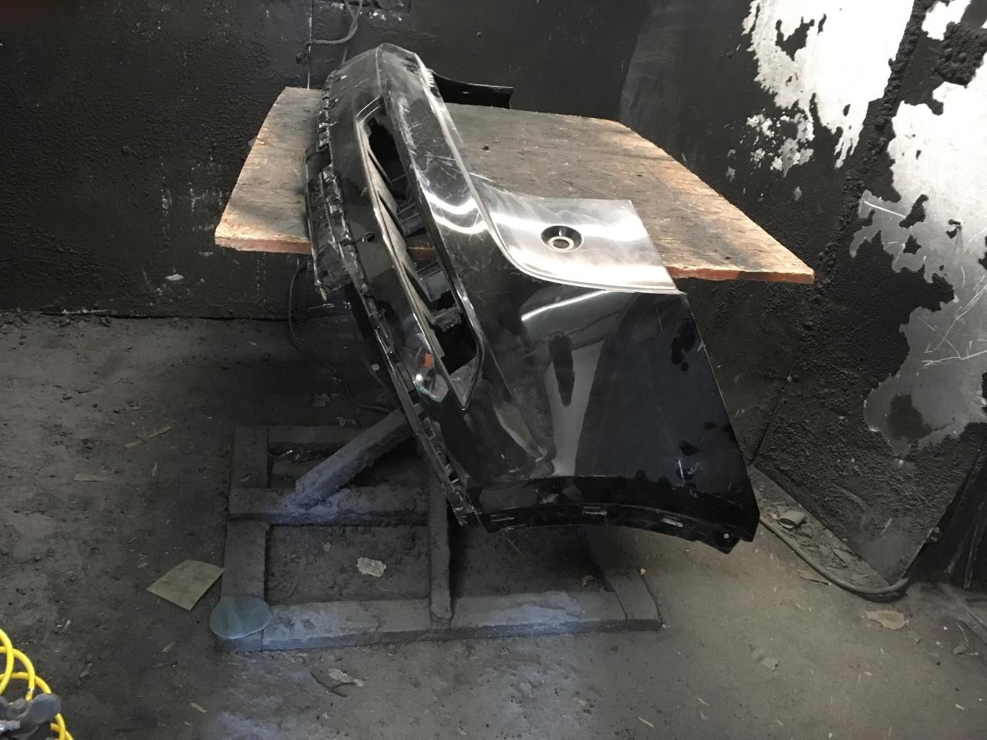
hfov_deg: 61.7
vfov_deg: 48.2
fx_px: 827
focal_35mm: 29
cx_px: 494
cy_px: 370
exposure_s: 1/15
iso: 250
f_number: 2.2
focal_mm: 4.15
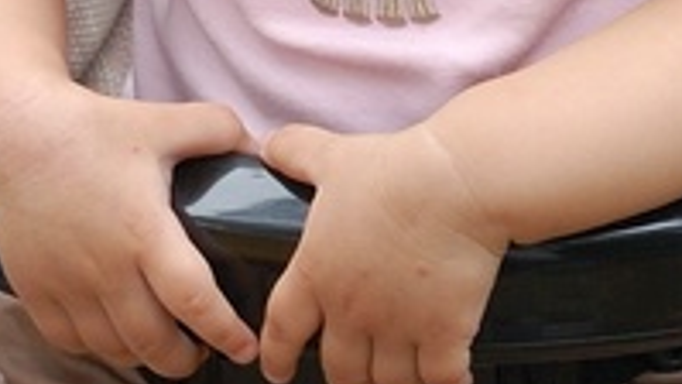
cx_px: 300
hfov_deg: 5.8
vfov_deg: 3.3
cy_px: -339
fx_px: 6710
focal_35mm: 371
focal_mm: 46
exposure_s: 1/100
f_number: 5
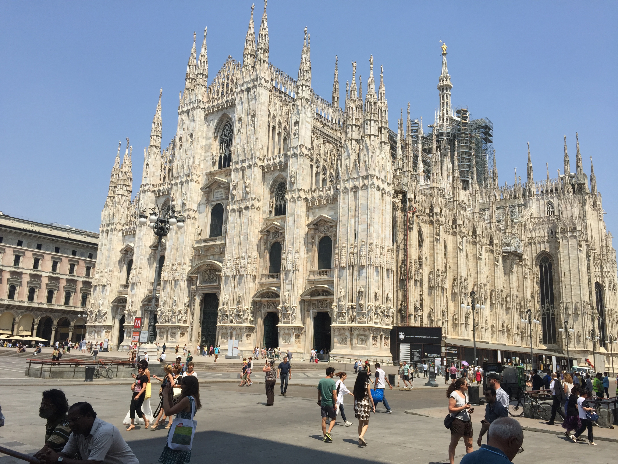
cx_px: 309
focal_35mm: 29
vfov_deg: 48.2
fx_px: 518
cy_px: 232
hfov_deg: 61.7
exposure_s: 1/2475
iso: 32
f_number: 2.2
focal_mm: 4.15
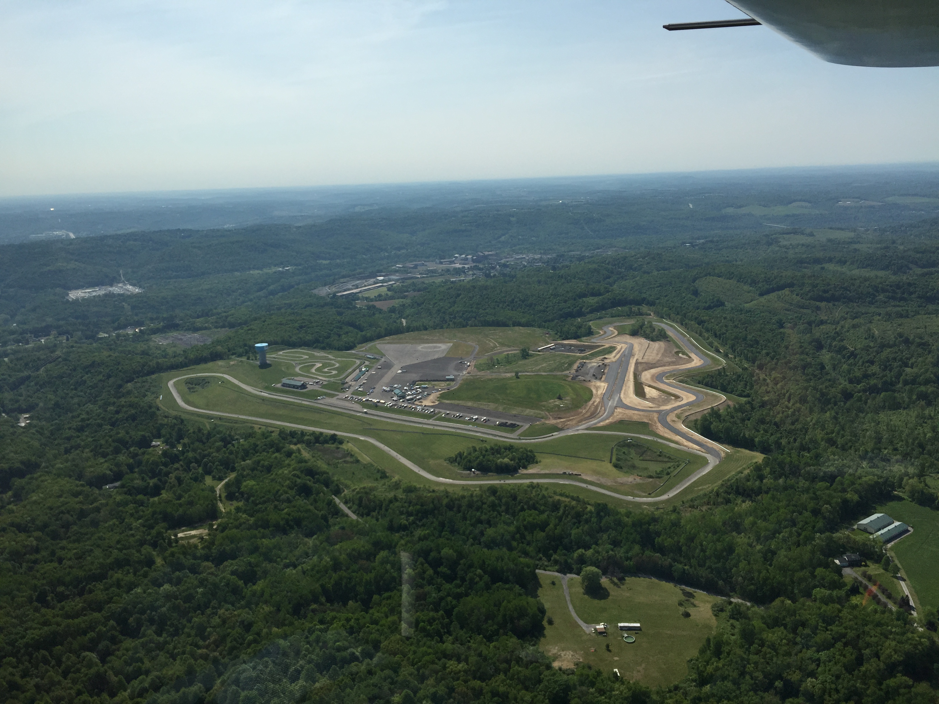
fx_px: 787
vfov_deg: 48.2
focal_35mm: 29
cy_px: 352
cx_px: 470
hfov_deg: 61.7
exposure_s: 1/3049
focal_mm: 4.15
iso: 32
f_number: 2.2
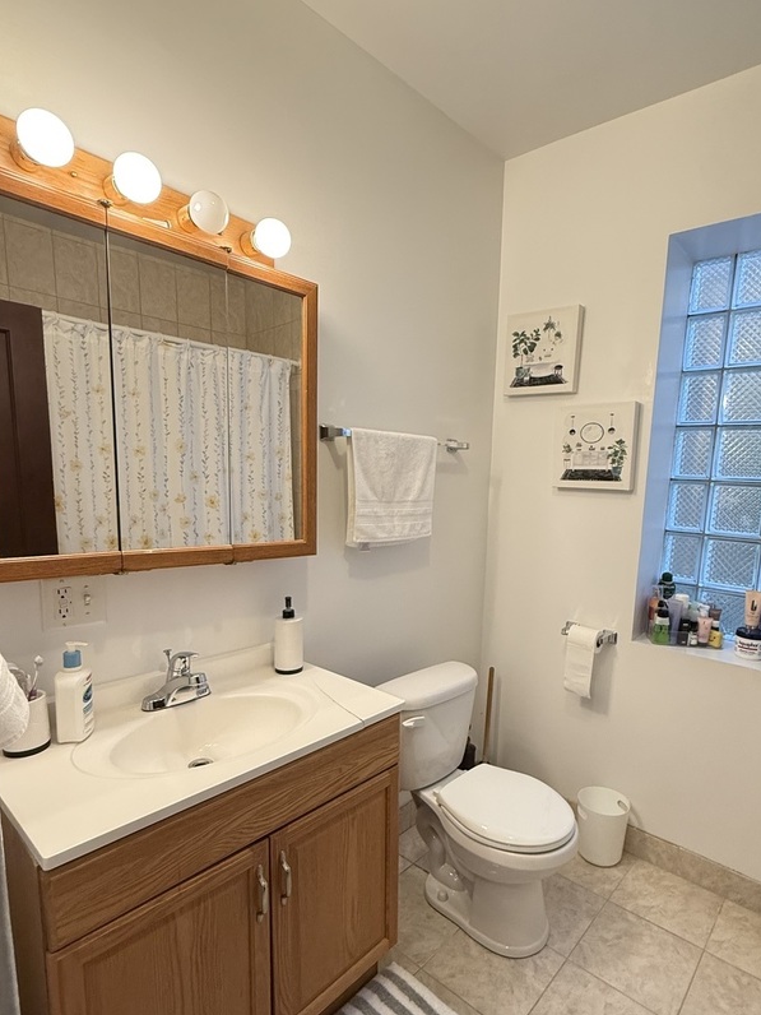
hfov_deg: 68.2
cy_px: 564
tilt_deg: -8.7
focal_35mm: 19
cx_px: 445
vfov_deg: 84.3
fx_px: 557
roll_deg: -2.9
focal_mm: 2.22
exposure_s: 1/60
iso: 320
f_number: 2.2
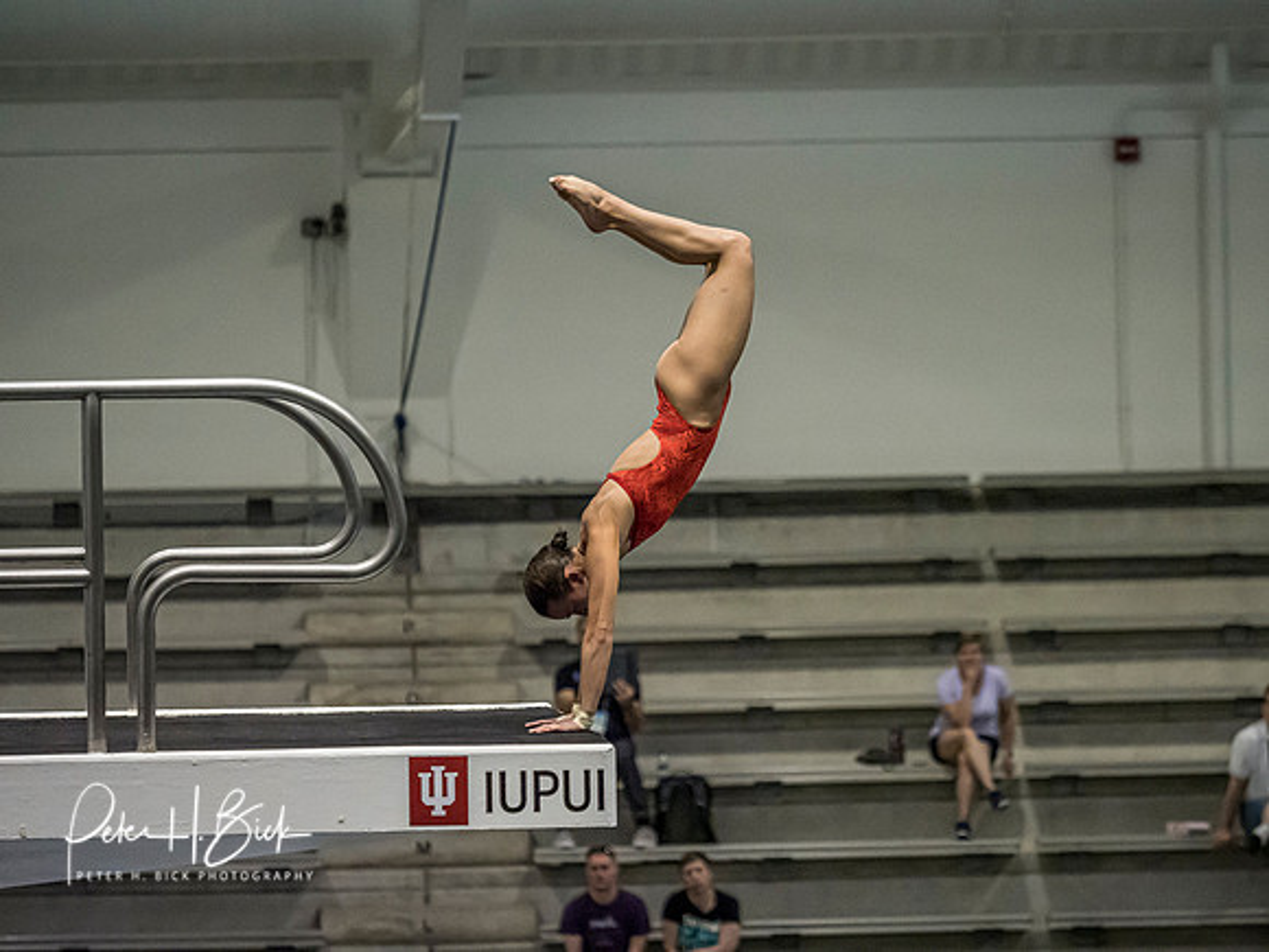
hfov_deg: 7.9
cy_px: 476
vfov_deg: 5.9
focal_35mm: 250
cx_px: 634
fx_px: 9165
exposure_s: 1/1600
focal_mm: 125
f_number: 2.8
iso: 4000
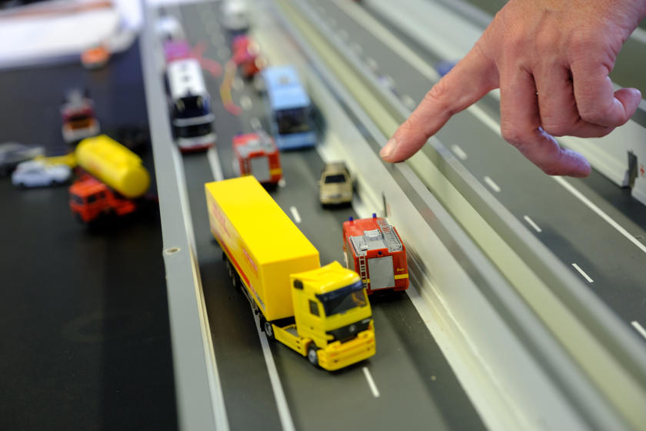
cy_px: 216
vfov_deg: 21.2
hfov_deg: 31.4
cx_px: 323
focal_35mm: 64
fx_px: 1148
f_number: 2.8
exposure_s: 1/125
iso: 640
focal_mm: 42.7
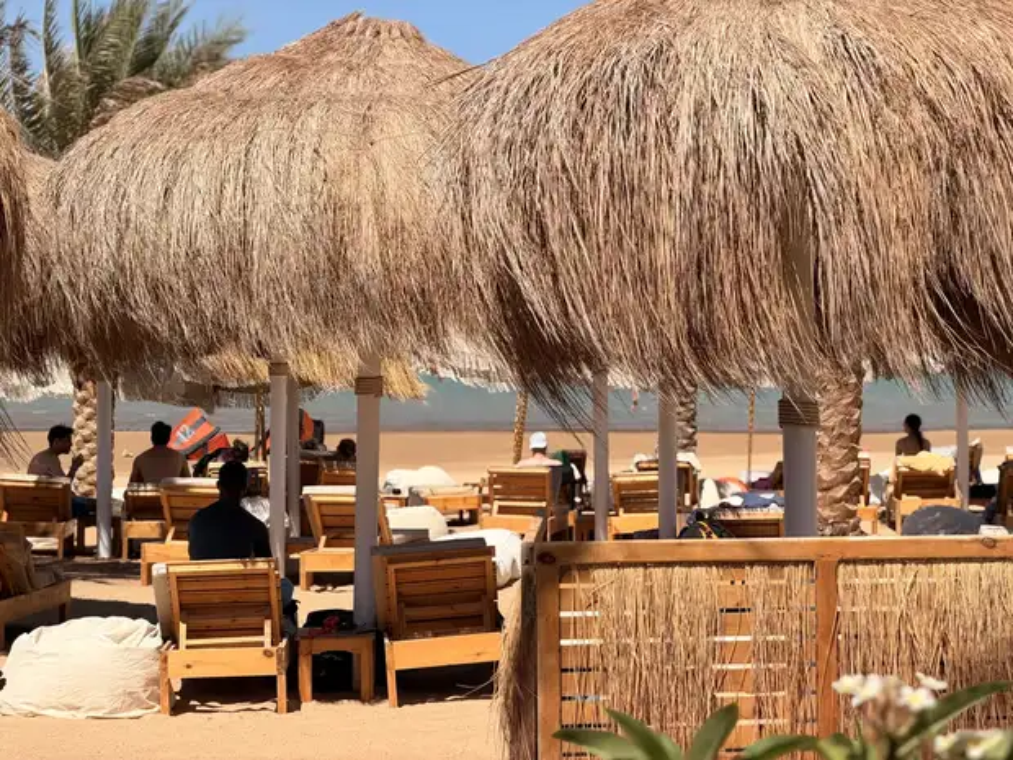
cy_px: 380
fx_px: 2926
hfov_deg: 19.6
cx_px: 506
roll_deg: -0.1
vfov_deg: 14.8
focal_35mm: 100
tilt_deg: -2.4
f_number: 2.8
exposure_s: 1/664
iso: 20
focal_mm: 16.89
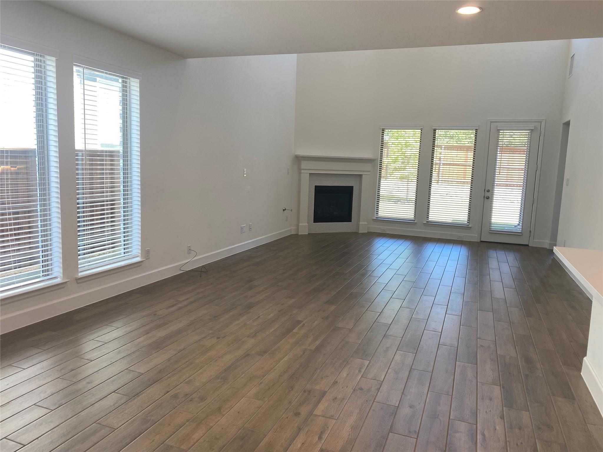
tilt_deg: -8.0
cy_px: 226
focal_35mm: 26
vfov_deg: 53.1
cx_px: 302
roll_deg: -1.3
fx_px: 453
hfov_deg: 67.3
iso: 40
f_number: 1.8
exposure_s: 1/120
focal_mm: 4.25
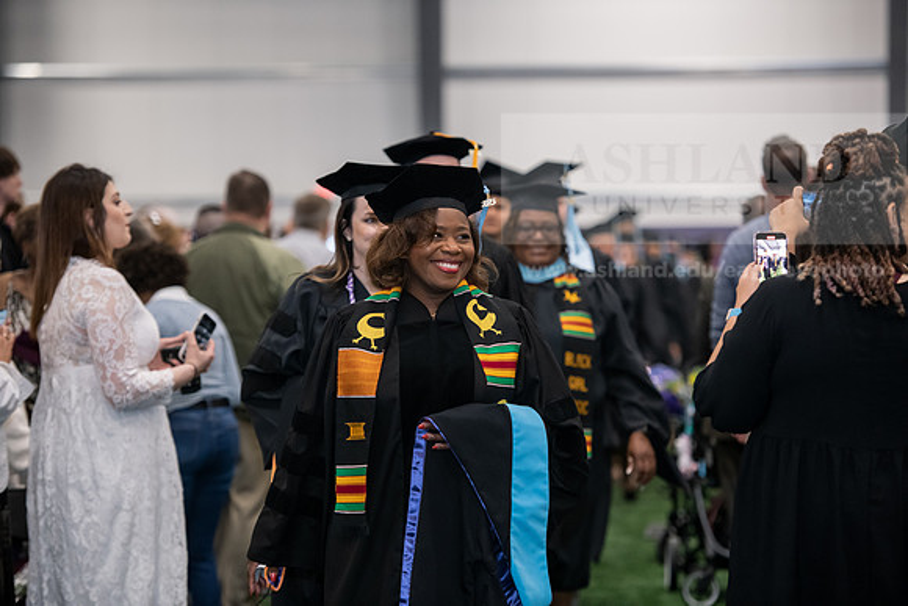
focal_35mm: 135
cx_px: 454
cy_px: 303
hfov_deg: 15.2
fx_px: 3406
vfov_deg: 10.2
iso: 2000
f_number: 3.2
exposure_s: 1/200
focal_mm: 135
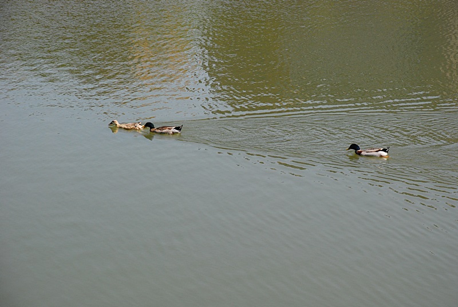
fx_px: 1529
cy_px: 154
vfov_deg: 11.5
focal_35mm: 120
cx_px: 229
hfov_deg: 17.0
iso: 400
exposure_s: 1/1250
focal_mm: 80
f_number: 6.3
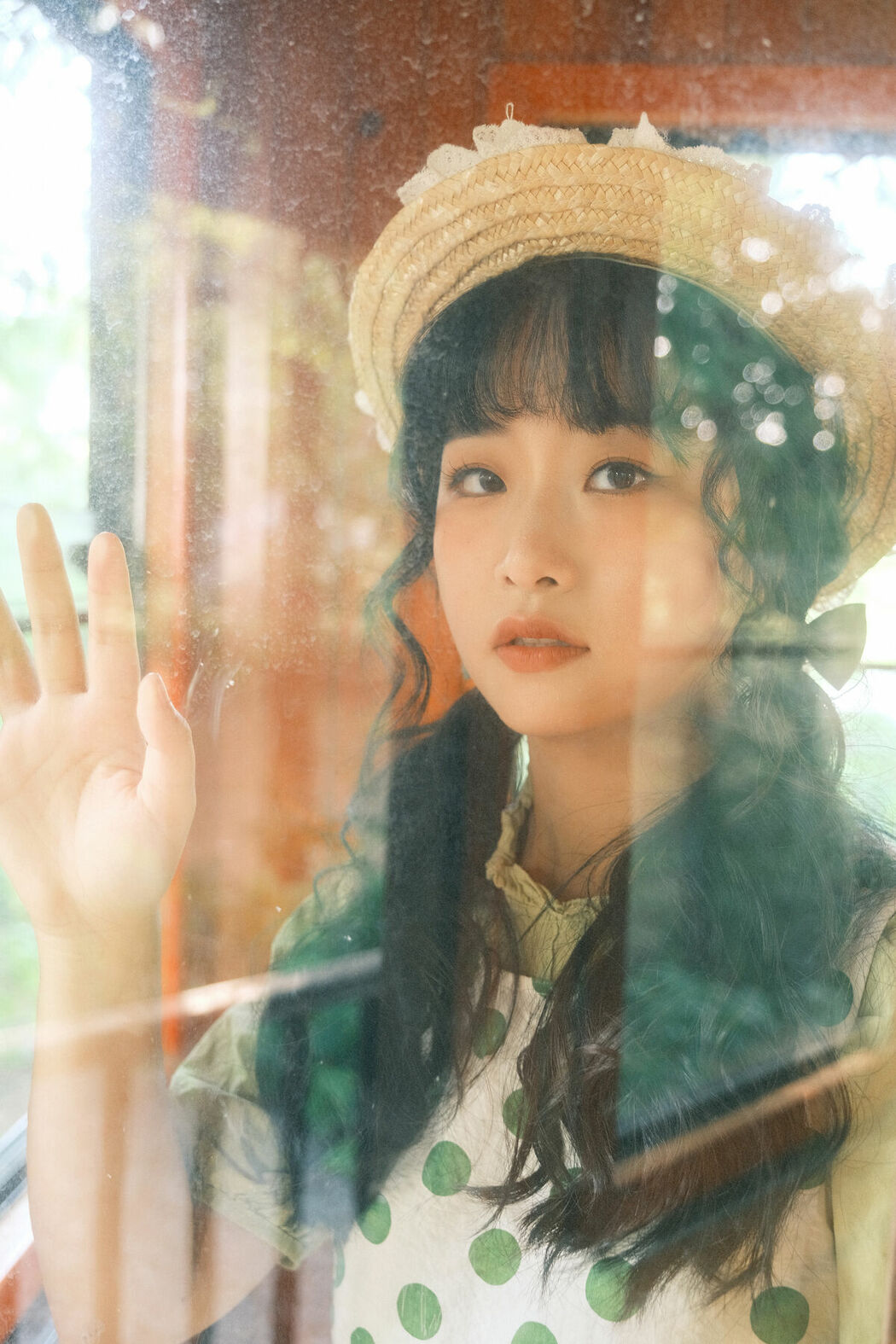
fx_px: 1344
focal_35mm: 36
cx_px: 448
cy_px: 672
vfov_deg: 53.1
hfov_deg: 36.9
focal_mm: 24.2
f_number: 2.8
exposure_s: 1/30
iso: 640
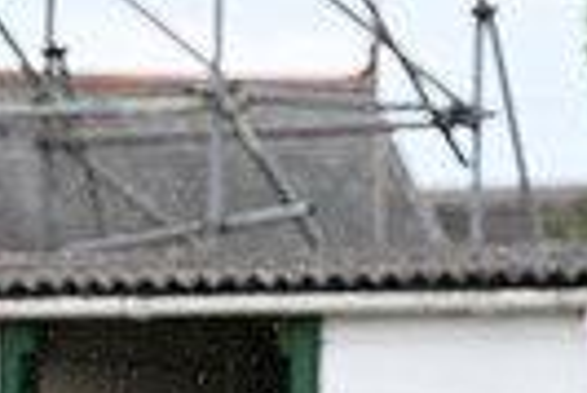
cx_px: -66
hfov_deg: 2.4
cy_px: 850
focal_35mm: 872
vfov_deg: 1.6
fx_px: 14234
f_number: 5
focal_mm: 200
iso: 1000
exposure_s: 1/2000
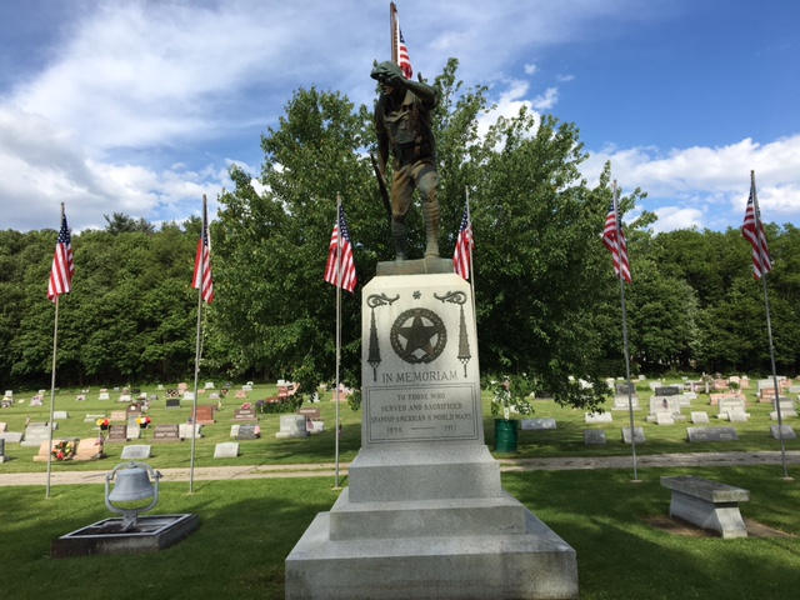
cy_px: 300
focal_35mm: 29
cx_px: 400
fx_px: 670
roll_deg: +2.0
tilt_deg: +8.7
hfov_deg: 61.7
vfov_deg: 48.2
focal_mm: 4.15
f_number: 2.2
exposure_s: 1/1148
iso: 25
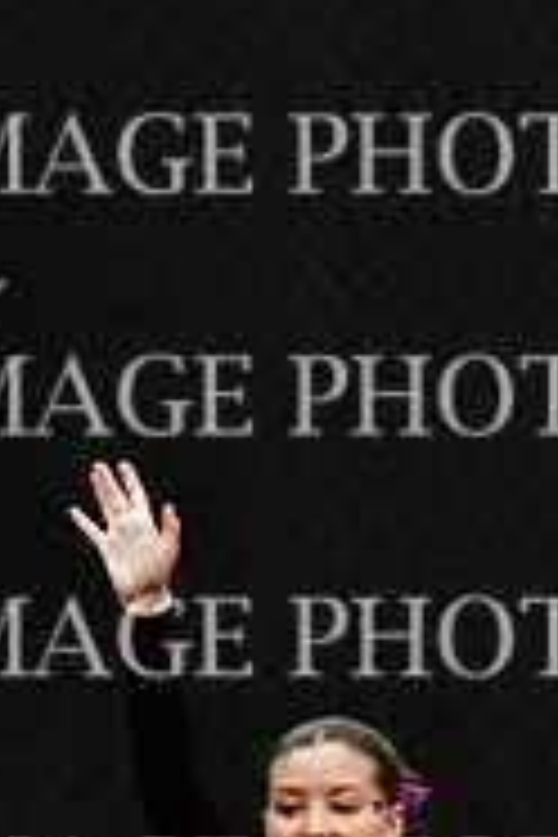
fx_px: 12647
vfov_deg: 3.8
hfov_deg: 2.5
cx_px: 259
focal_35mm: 544
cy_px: 1242
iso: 4000
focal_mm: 116
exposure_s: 1/500
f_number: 4
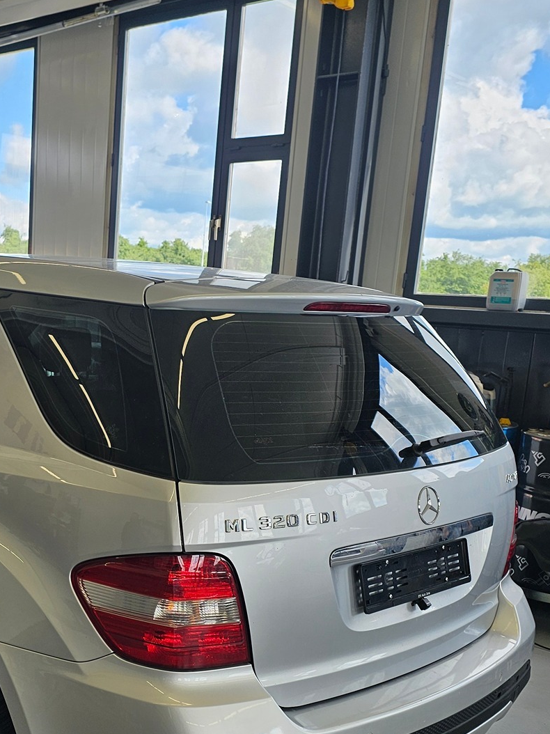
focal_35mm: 44
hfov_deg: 31.8
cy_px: 487
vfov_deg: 42.4
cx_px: 93
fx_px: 933
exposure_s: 1/157
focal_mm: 6.3
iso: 10
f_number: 1.7
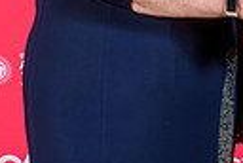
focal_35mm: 190
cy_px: -124
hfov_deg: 10.4
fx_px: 1285
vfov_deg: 7.1
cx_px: 376
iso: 250
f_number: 5.6
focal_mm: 42
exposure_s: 1/160
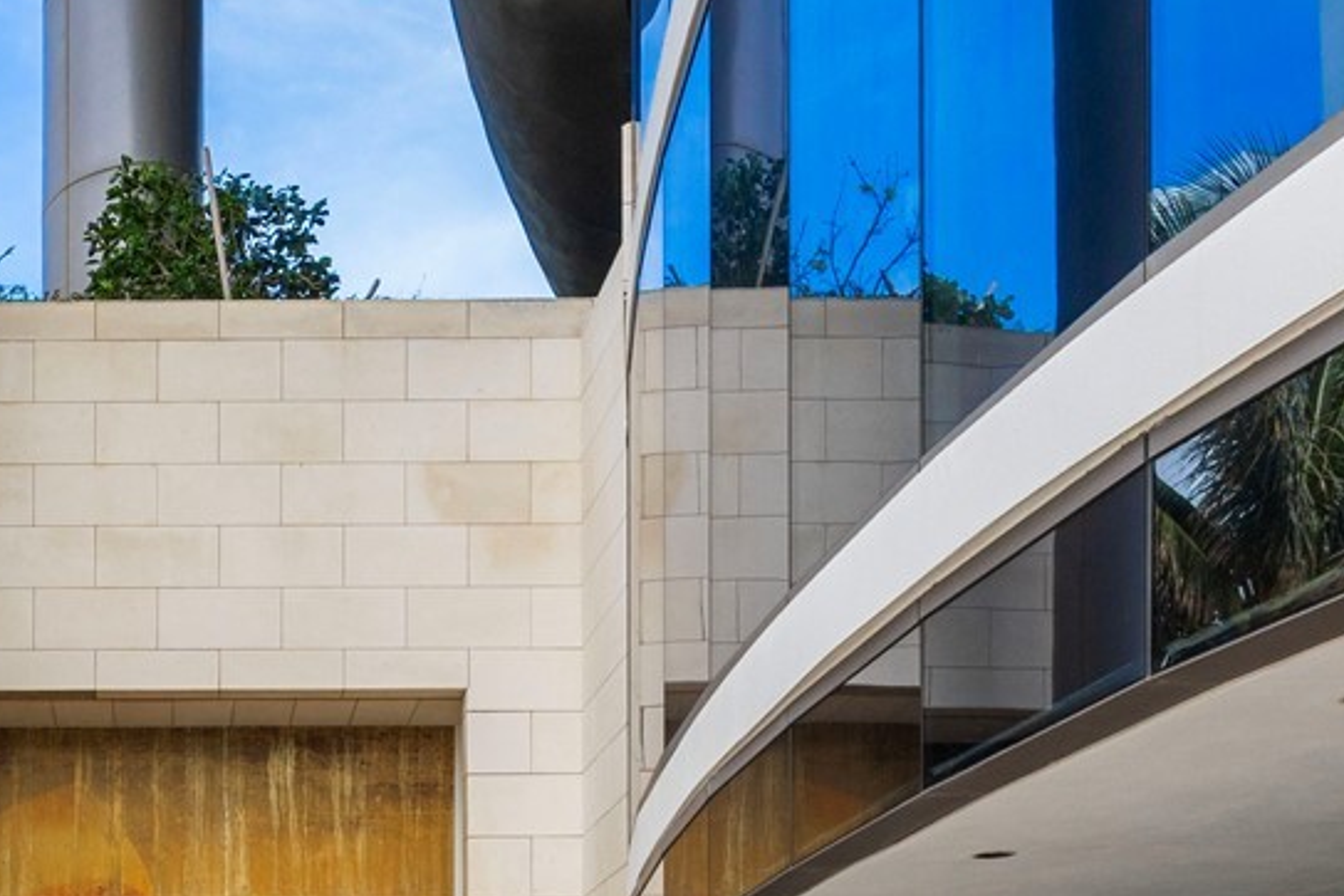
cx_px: 123
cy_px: 1214
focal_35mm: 52
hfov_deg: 36.0
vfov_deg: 22.9
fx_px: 1925
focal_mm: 11
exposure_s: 1/320
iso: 320
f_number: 6.3
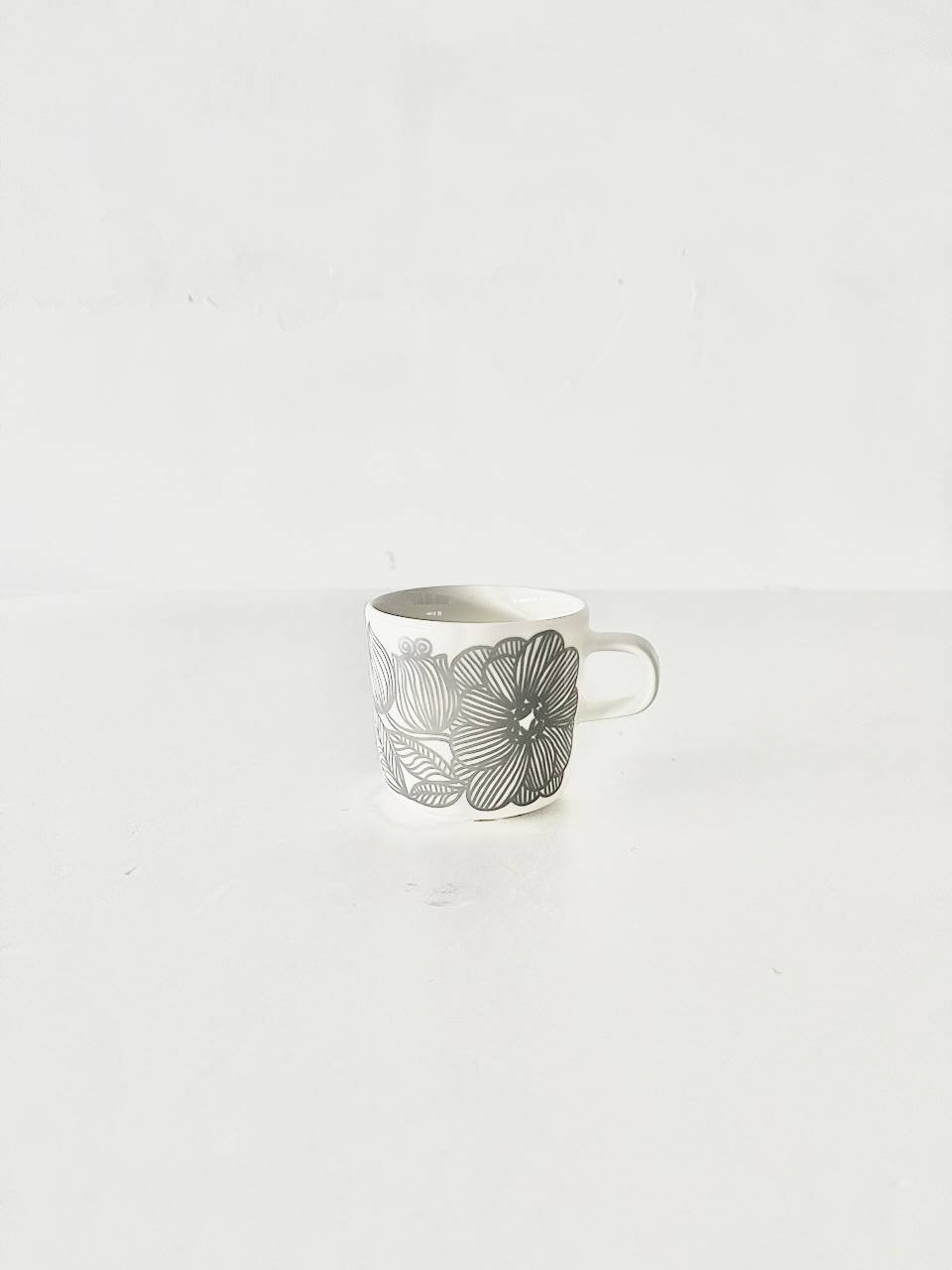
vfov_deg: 67.3
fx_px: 953
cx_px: 476
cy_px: 635
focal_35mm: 26
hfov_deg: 53.1
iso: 320
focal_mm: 5.1
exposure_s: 1/60
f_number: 1.6
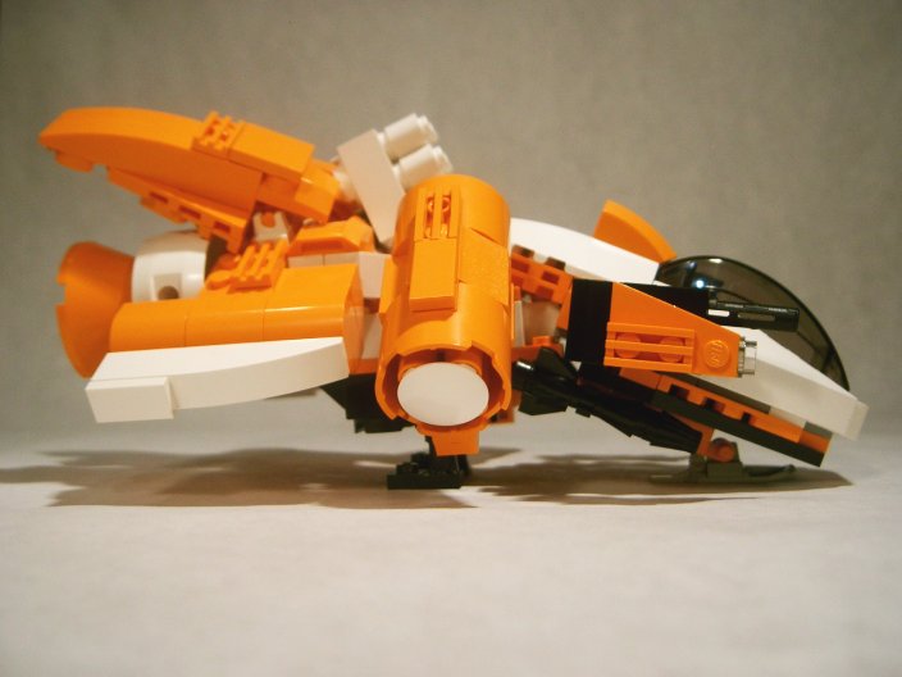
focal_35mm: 39
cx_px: 451
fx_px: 1016
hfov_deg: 47.9
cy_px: 338
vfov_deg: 36.8
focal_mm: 8
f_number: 2.8
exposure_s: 1/250
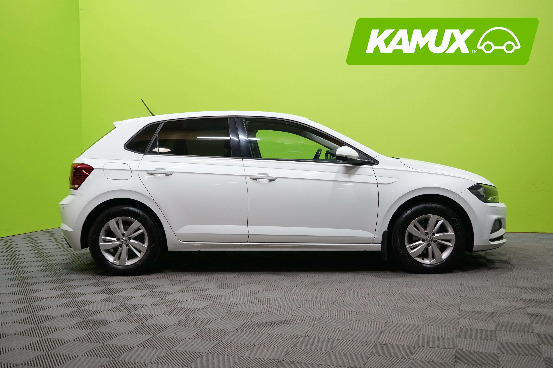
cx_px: 276
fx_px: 568
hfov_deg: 51.9
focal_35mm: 37
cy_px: 184
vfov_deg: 35.9
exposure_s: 1/160
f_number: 4.5
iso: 1250
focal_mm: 37
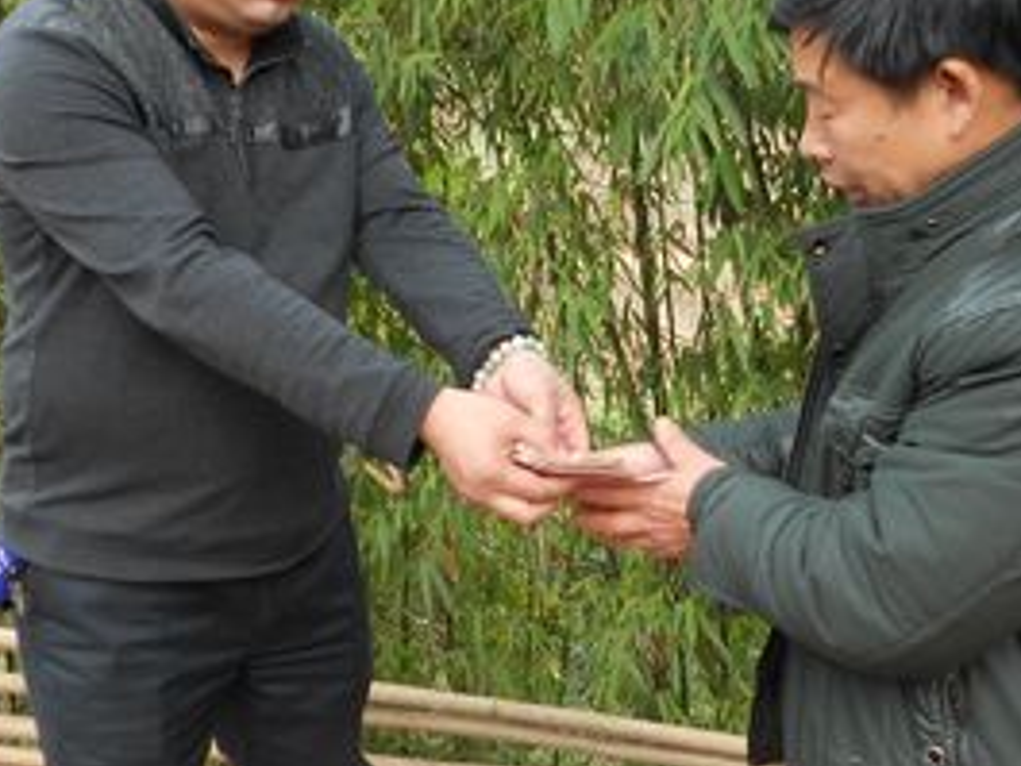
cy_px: 318
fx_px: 1446
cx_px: 536
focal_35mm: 49
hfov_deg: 38.9
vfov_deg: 29.6
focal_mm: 4.6
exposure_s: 1/80
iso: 80
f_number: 3.2
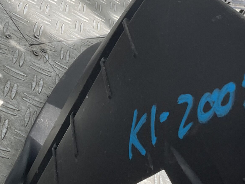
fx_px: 453
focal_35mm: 64
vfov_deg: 22.9
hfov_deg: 30.2
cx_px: 134
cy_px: 65
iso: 16
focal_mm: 3
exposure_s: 1/170
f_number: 1.8
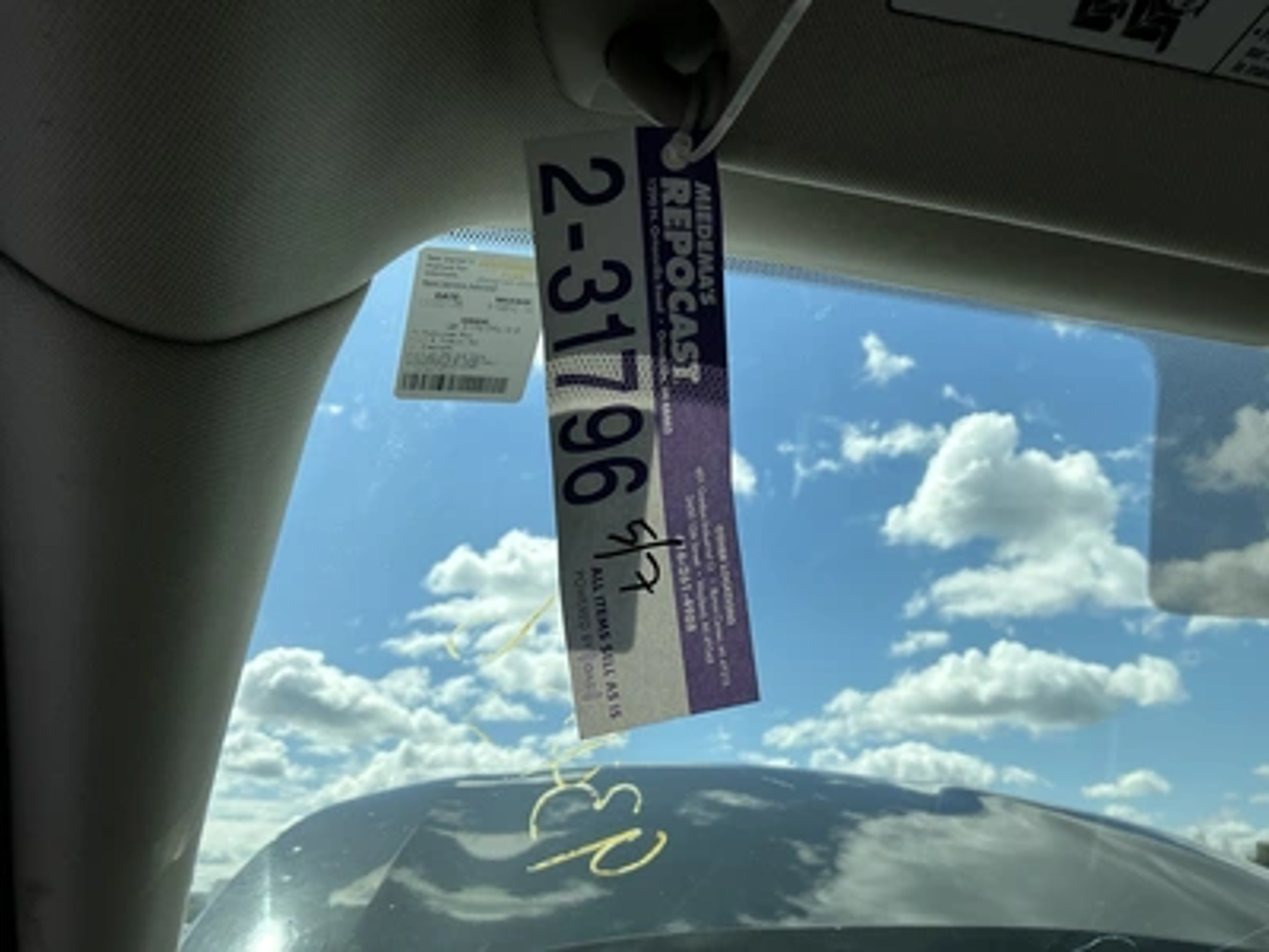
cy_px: 476
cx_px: 634
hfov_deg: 63.4
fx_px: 1026
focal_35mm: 28
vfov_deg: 49.7
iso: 25
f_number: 1.8
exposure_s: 1/1984
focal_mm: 3
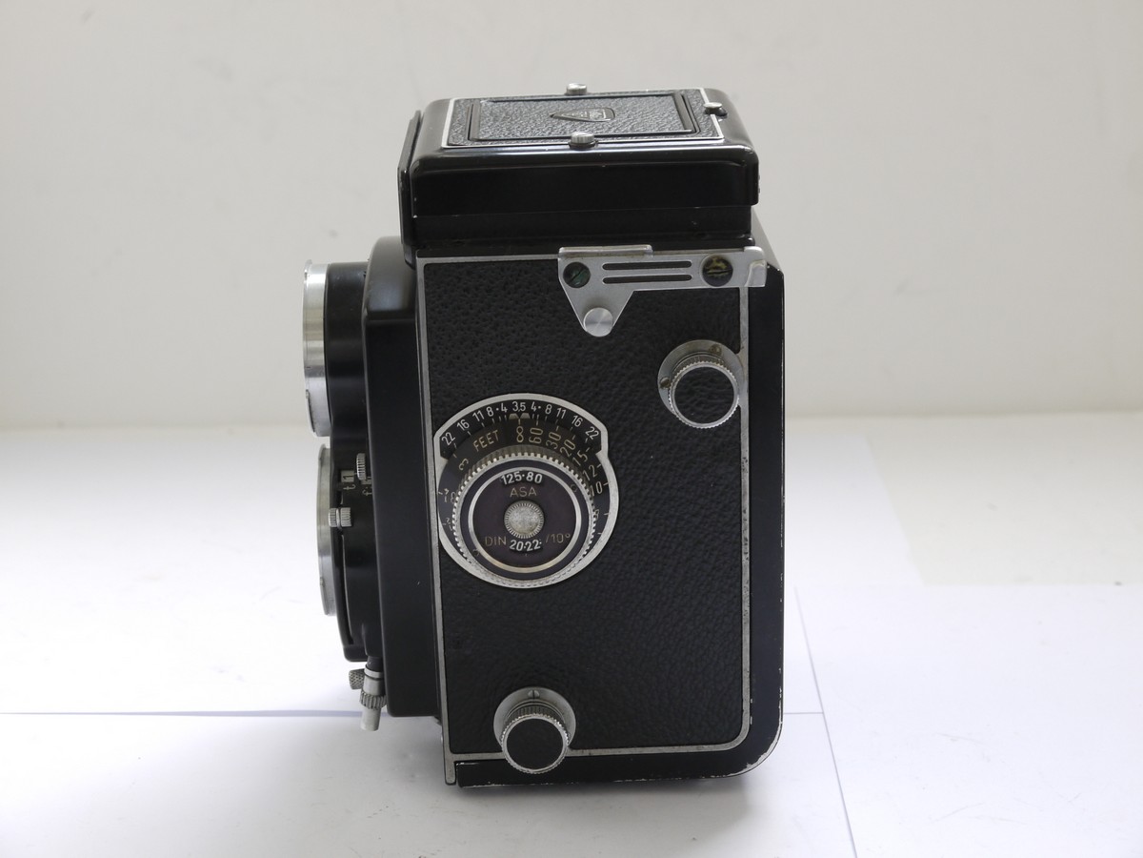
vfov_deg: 21.6
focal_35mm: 68
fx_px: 2245
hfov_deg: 28.6
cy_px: 429
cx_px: 572
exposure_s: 1/15
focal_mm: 34
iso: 400
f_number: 10
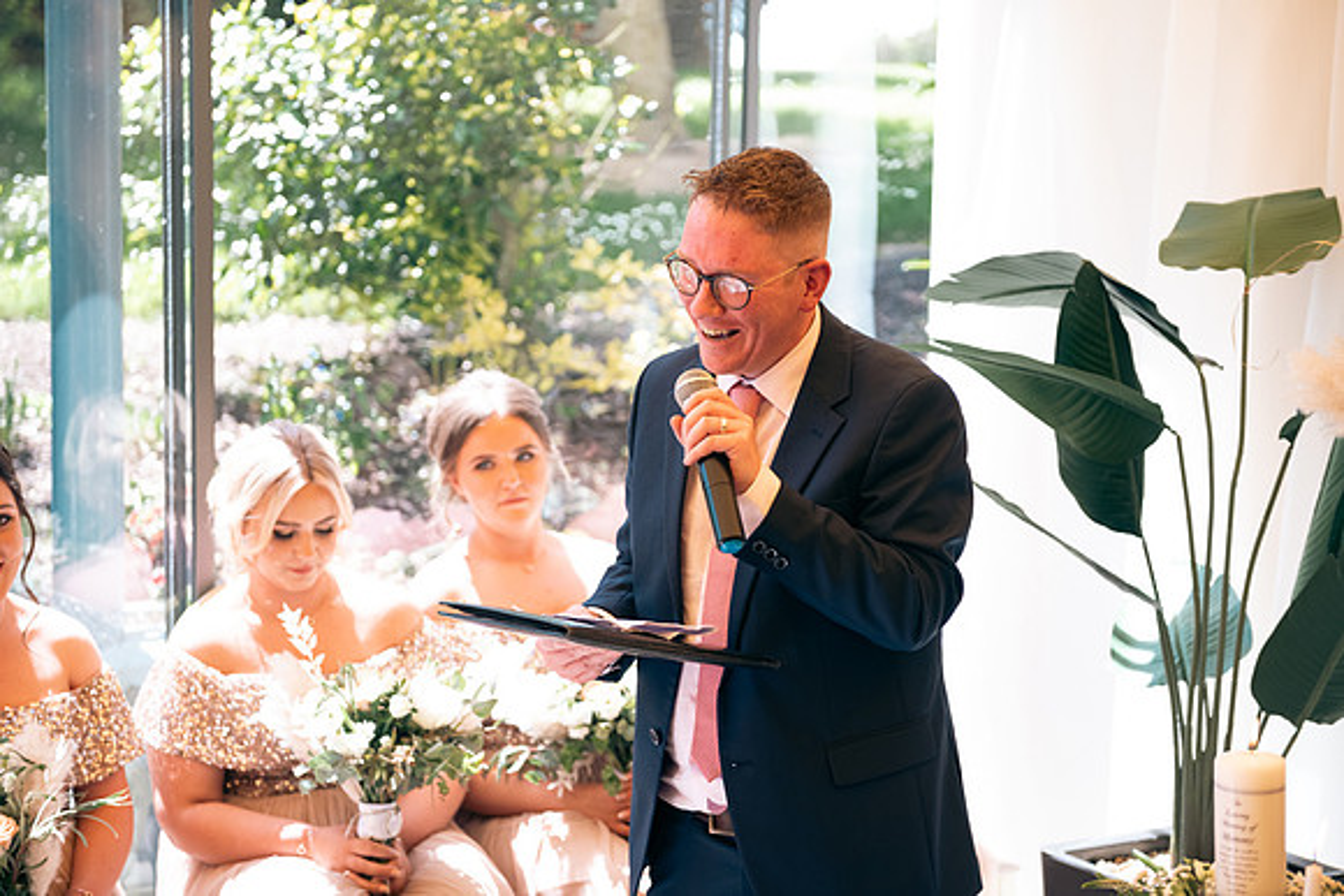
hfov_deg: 28.8
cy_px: 448
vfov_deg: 19.5
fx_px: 2614
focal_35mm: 70
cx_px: 672
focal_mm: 70
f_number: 3.5
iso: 250
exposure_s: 1/250
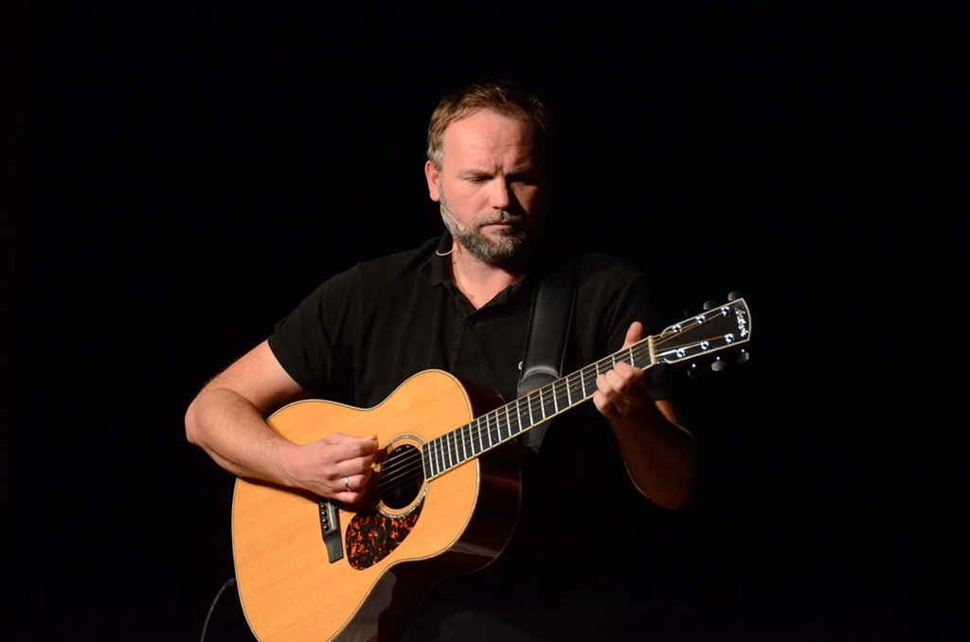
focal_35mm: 255
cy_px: 321
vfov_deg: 5.4
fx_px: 6856
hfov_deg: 8.1
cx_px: 485
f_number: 5.6
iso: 3200
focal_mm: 170
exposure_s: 1/160
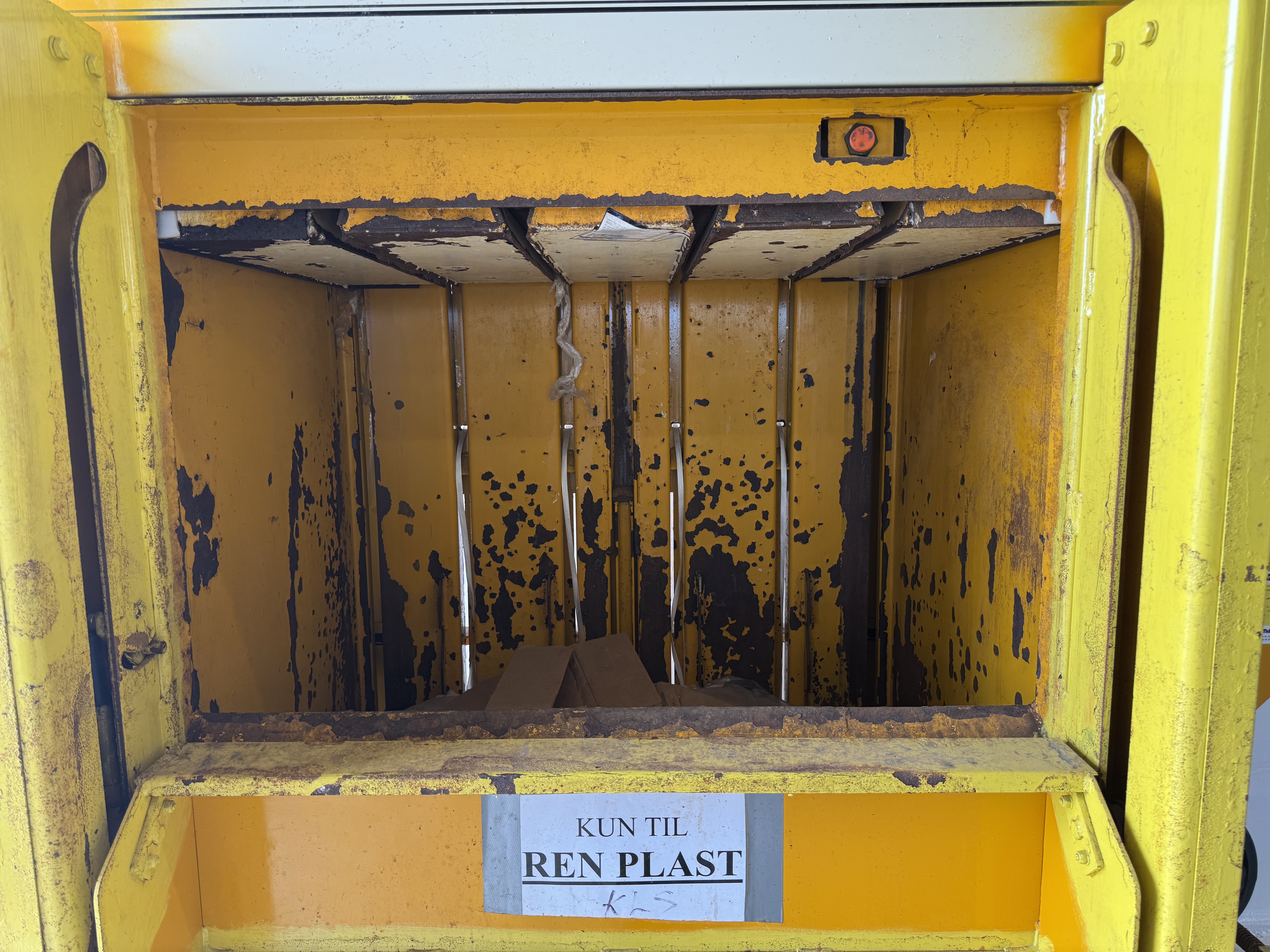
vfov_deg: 56.8
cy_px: 476
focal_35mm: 24
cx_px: 635
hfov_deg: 71.6
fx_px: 881
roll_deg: +1.5
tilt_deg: -8.2
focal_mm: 6.76
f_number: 1.78
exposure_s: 1/100
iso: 64
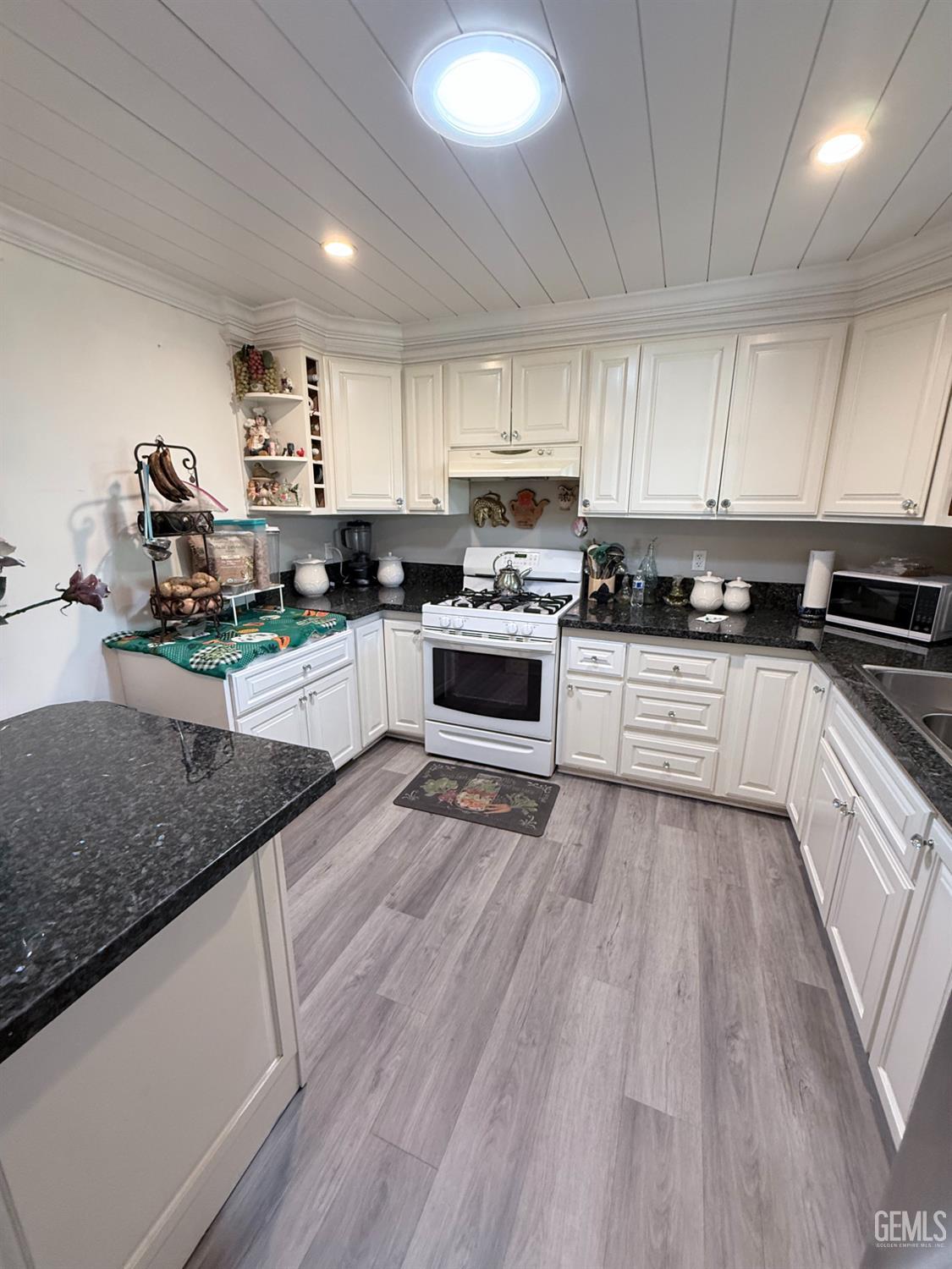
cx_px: 476
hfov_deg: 85.7
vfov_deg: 102.1
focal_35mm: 14
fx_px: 513
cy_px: 634
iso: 250
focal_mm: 2.22
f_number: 2.2
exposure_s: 1/60
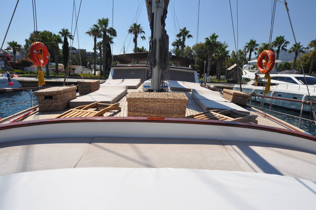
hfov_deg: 90.1
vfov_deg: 67.3
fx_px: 158
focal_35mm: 18
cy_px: 105
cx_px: 158
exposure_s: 1/500
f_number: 10
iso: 200
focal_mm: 12
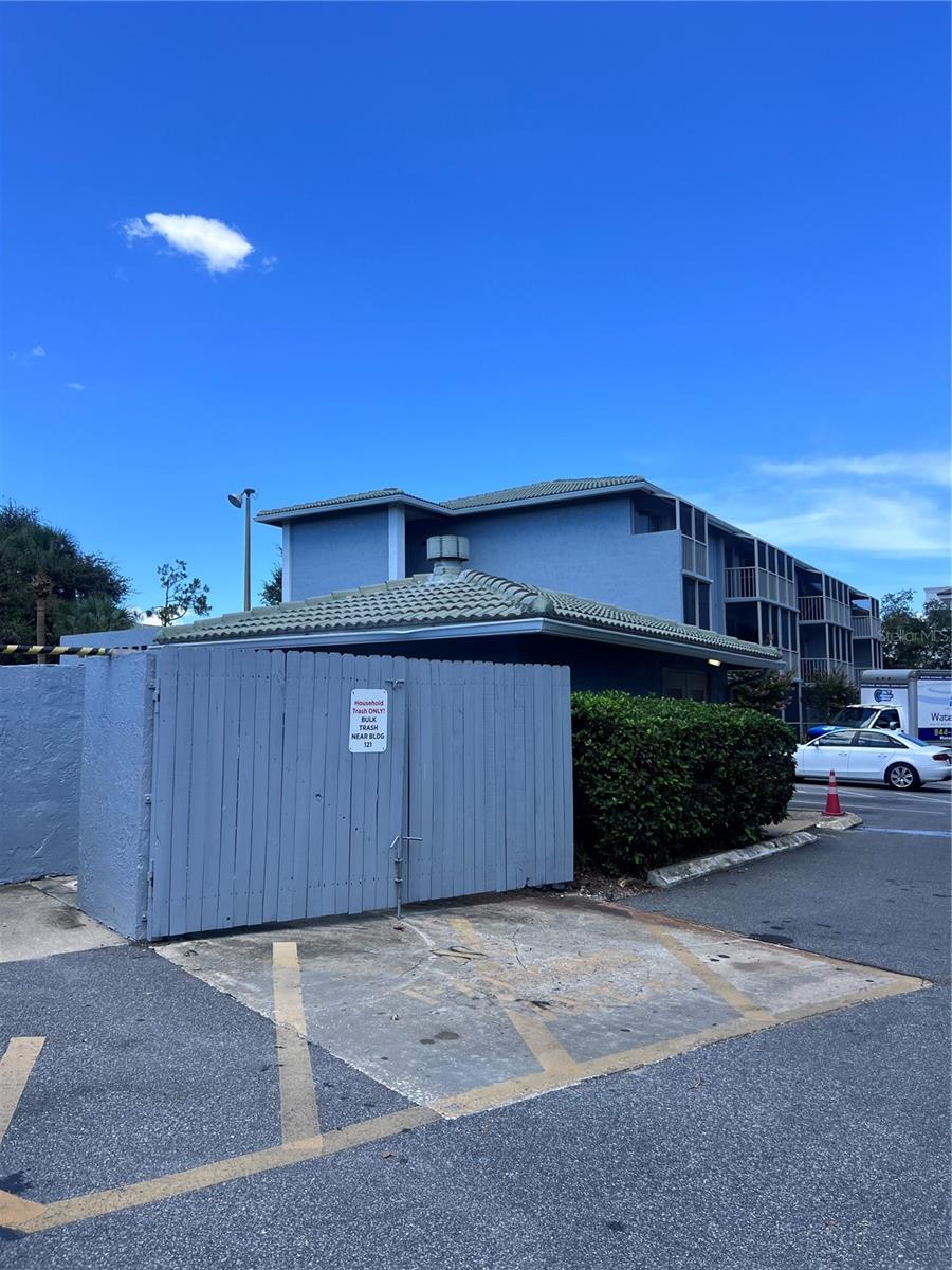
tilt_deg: +6.2
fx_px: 953
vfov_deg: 67.3
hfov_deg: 53.1
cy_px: 635
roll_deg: +0.7
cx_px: 476
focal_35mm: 26
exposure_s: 1/2571
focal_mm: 5.7
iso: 50
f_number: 1.5
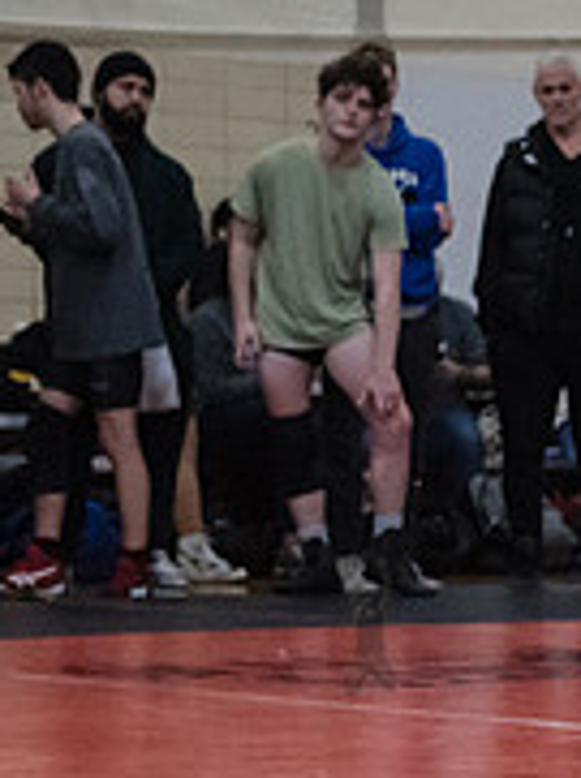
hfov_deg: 8.6
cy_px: 617
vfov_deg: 12.1
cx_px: 1201
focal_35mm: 163
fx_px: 3661
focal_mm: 52
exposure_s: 1/400
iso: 8000
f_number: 3.2
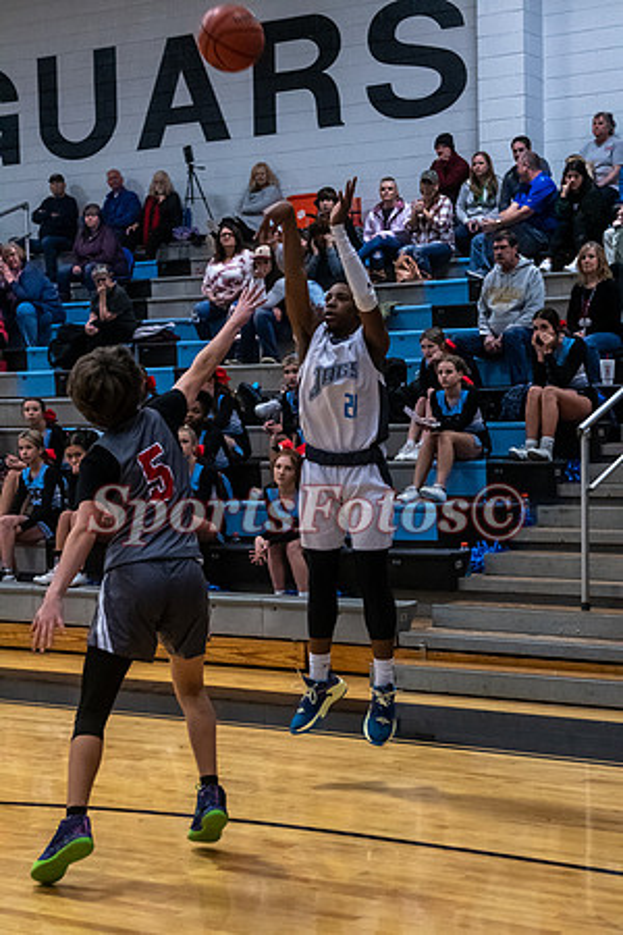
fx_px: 1869
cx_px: 312
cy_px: 468
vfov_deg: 28.1
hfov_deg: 18.9
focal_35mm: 72
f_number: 4
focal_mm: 48
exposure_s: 1/500
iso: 4000
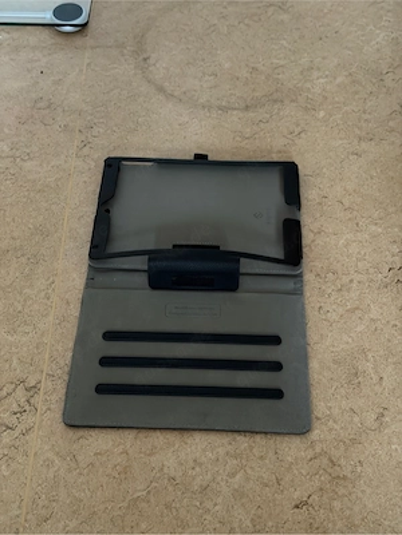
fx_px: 743
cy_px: 268
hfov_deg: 30.3
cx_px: 201
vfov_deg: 39.7
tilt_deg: -52.8
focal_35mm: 48
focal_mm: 6.76
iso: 800
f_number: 1.78
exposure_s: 1/18
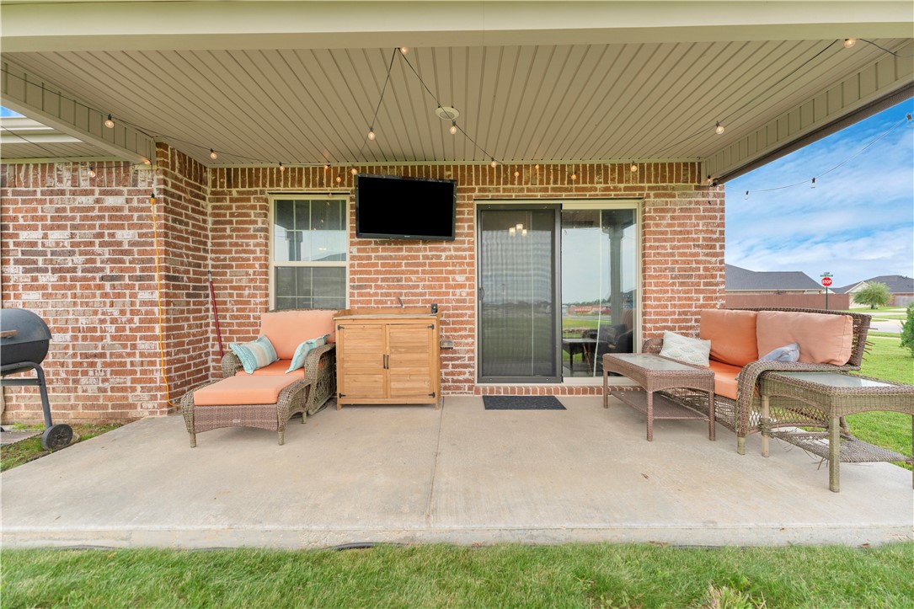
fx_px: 355
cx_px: 457
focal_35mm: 14
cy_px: 304
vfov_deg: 81.2
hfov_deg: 104.3
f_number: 2.8
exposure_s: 1/320
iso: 250
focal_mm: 14
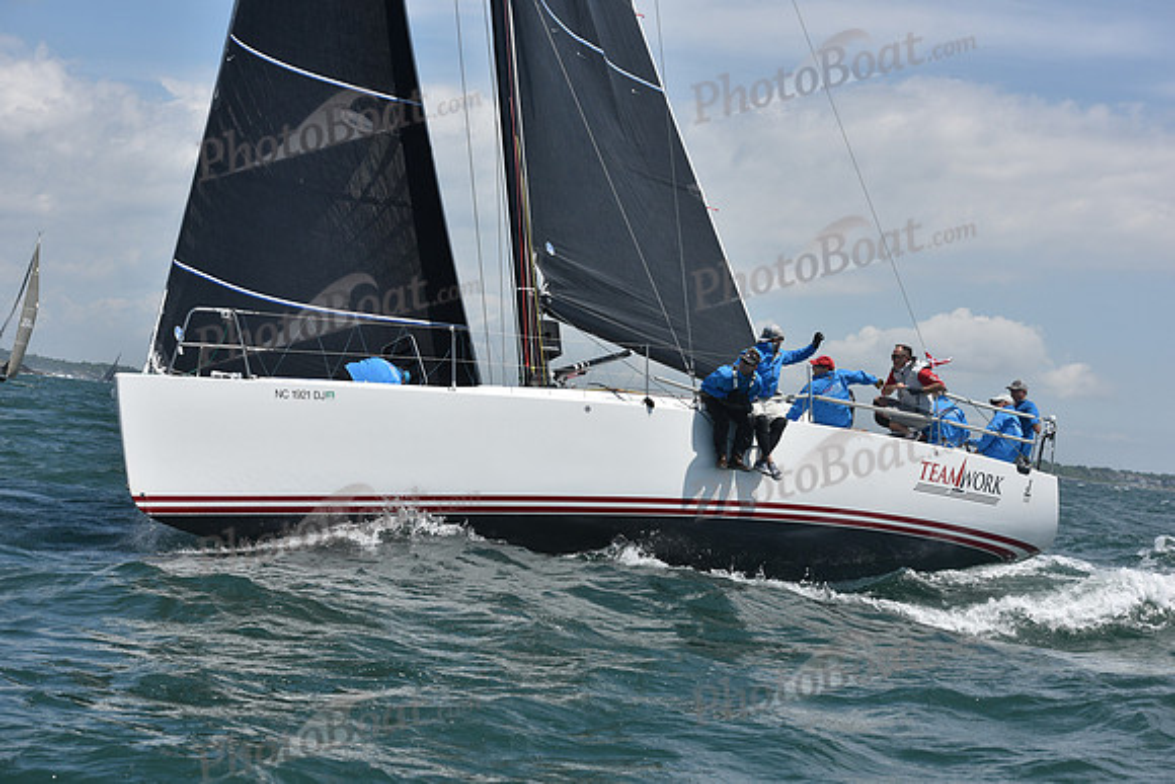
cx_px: 588
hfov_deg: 28.8
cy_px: 392
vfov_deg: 19.5
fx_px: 2285
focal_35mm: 70
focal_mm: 70
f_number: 9
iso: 250
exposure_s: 1/1250
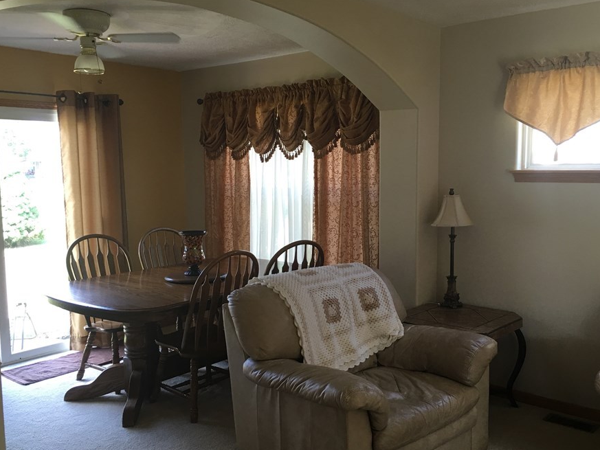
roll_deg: +0.7
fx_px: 589
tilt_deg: -5.8
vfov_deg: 41.8
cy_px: 238
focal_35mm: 34
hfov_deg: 53.9
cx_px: 327
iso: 32
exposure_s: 1/30
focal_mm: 4.15
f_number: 2.2
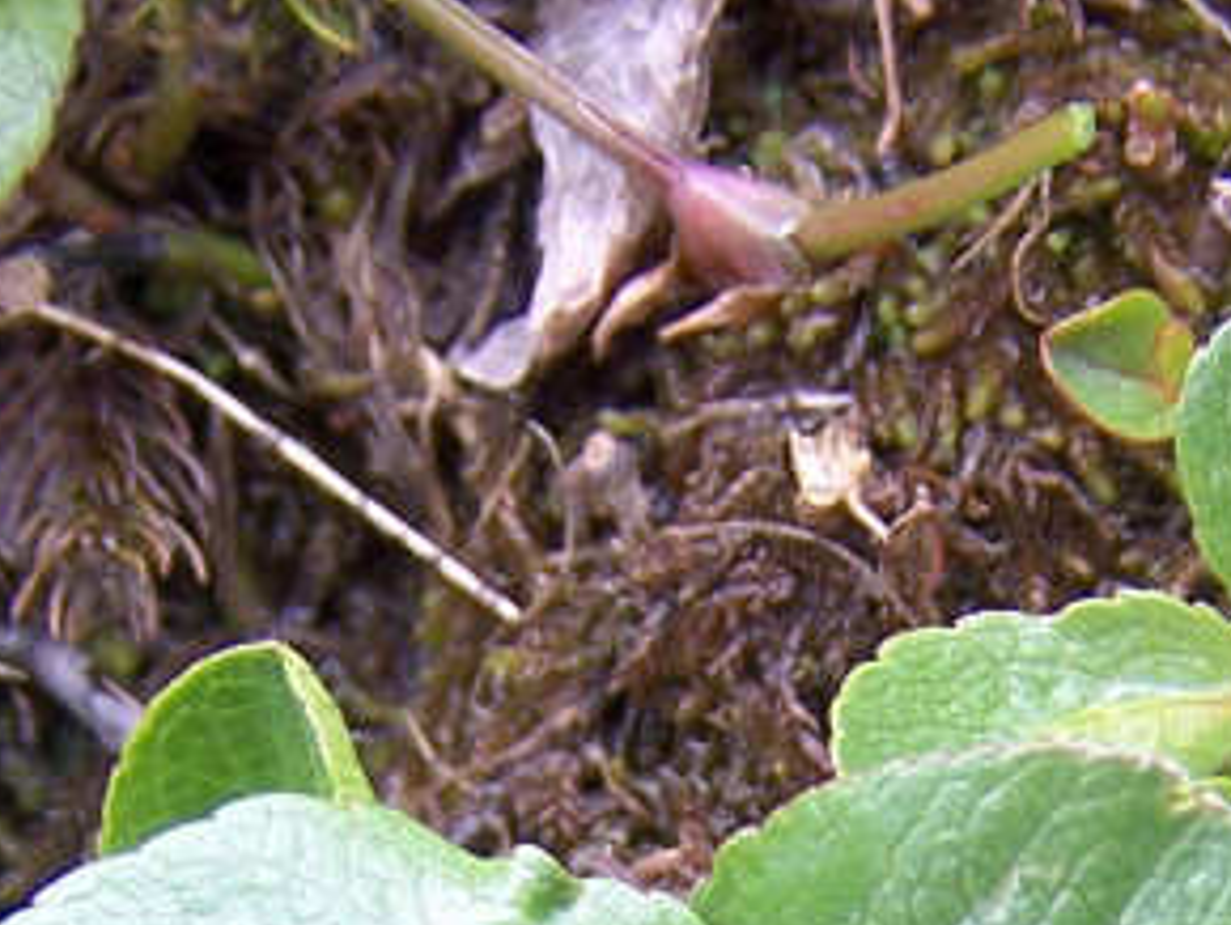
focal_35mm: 134
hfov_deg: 14.7
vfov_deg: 10.8
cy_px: 1286
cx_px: 849
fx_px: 4769
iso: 80
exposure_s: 1/50
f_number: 2.8
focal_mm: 6.3
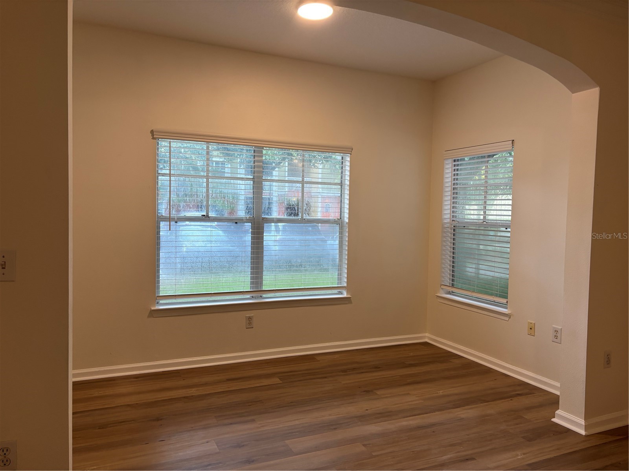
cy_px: 236
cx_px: 314
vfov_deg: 53.1
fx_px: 472
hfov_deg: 67.3
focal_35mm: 26
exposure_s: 1/60
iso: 125
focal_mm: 5.96
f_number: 1.6
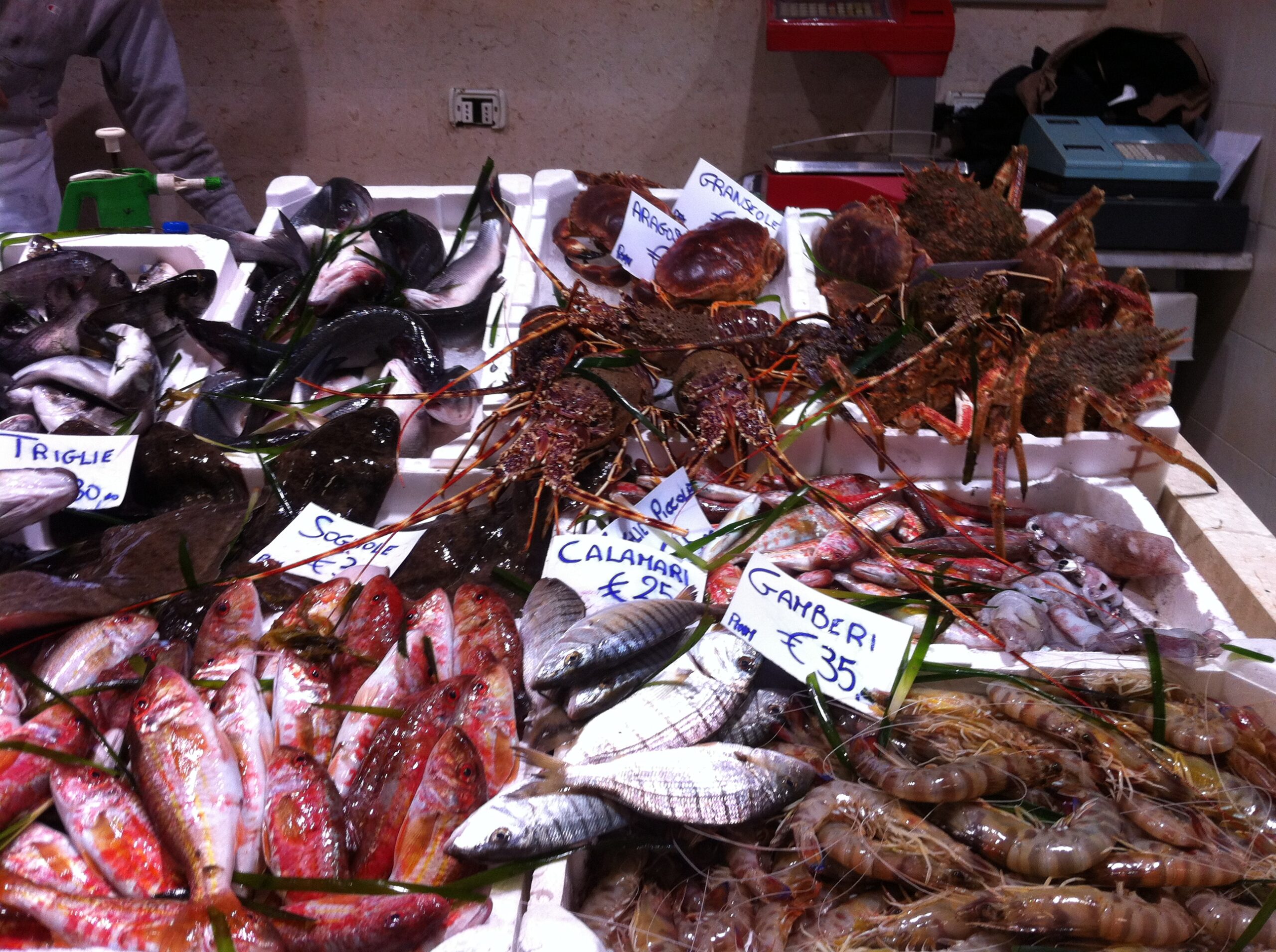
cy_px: 476
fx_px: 1288
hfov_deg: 52.7
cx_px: 638
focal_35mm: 35
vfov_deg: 40.6
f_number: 2.8
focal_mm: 3.85
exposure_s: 1/40
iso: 100
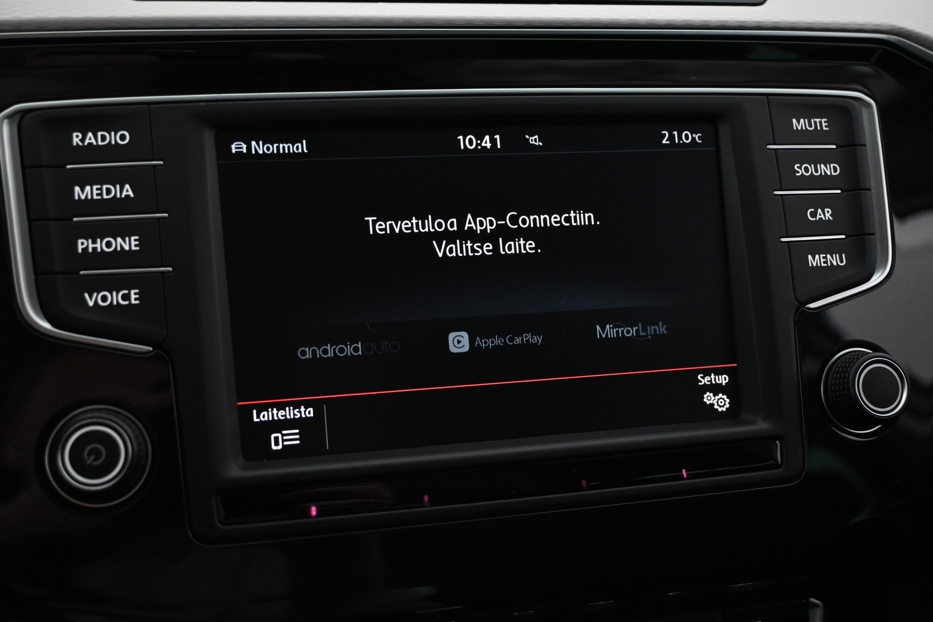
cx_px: 466
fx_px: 1069
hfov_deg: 47.2
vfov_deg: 32.4
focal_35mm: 41
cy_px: 311
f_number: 4.5
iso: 3200
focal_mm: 27.5
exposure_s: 1/100
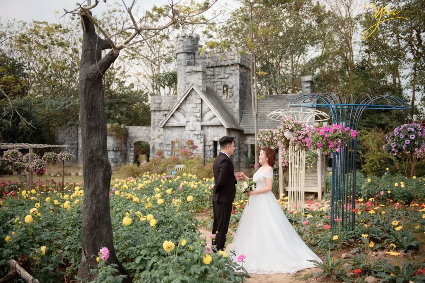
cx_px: 212
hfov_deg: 50.7
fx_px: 449
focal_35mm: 38
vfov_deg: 35.1
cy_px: 142
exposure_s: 1/800
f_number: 2.8
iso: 100
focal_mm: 38
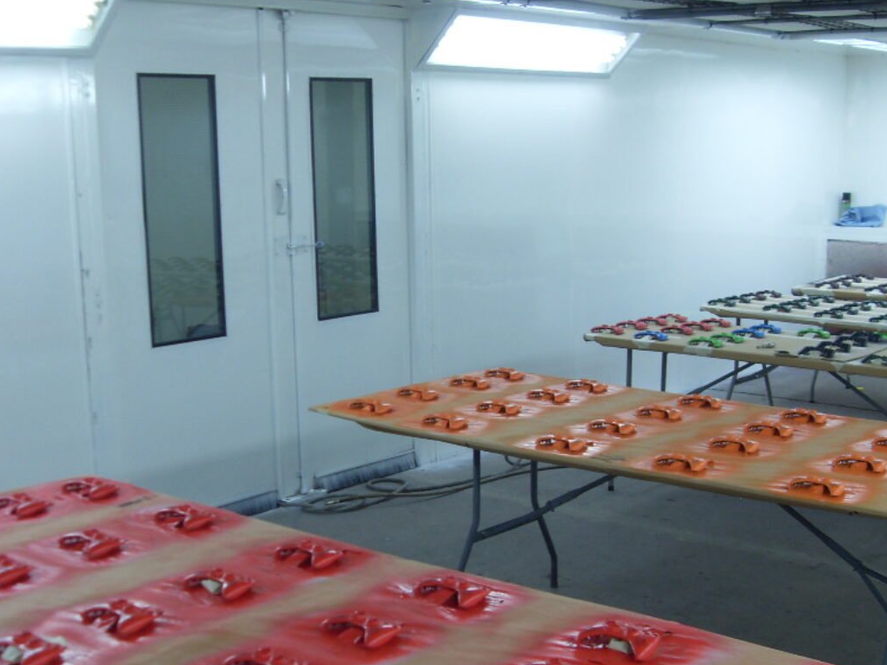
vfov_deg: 30.0
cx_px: 556
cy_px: 448
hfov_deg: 39.4
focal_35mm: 48
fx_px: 1230
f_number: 2.8
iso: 100
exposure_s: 1/90
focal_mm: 6.3
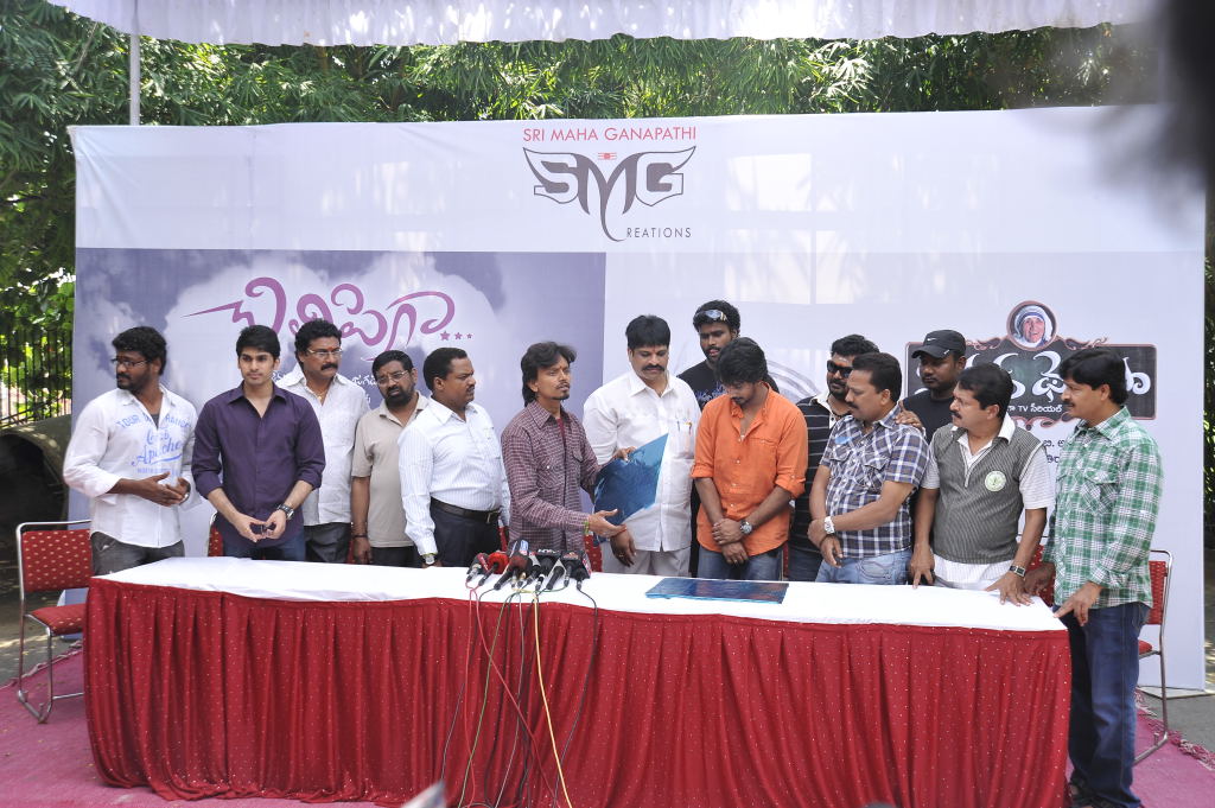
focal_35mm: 35
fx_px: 1180
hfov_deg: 54.5
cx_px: 608
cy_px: 404
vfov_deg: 37.8
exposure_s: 1/160
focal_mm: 35
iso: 250
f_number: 5.6
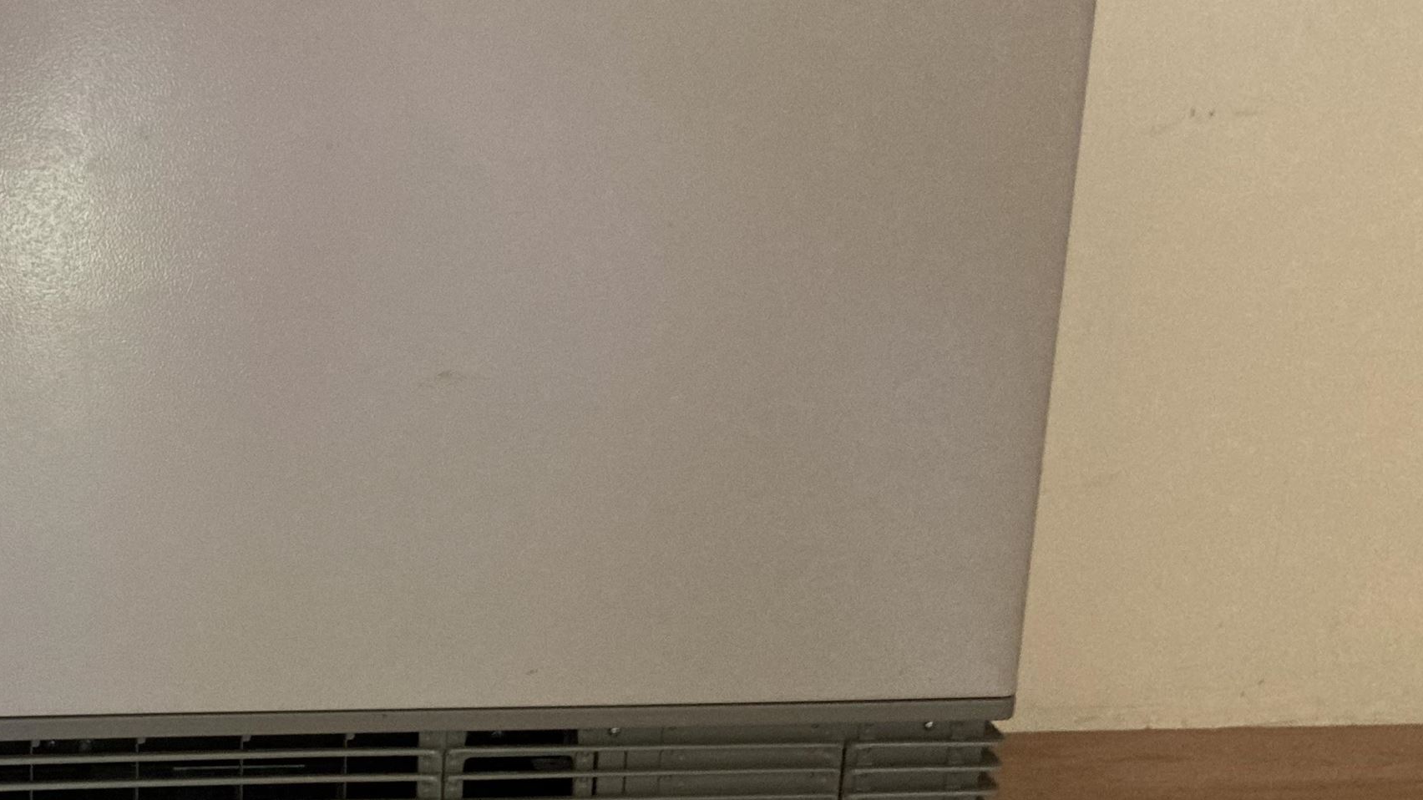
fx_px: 2075
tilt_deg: -14.1
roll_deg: -1.2
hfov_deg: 35.9
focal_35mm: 55
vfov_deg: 21.8
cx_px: 183
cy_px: 387
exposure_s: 1/34
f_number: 1.8
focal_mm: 3.99
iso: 400
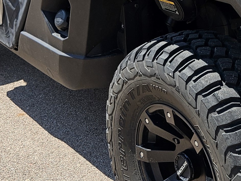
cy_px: -62
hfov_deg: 19.9
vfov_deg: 14.5
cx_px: 216
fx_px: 675
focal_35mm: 97
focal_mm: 5.4
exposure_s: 1/1192
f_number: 1.8
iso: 25
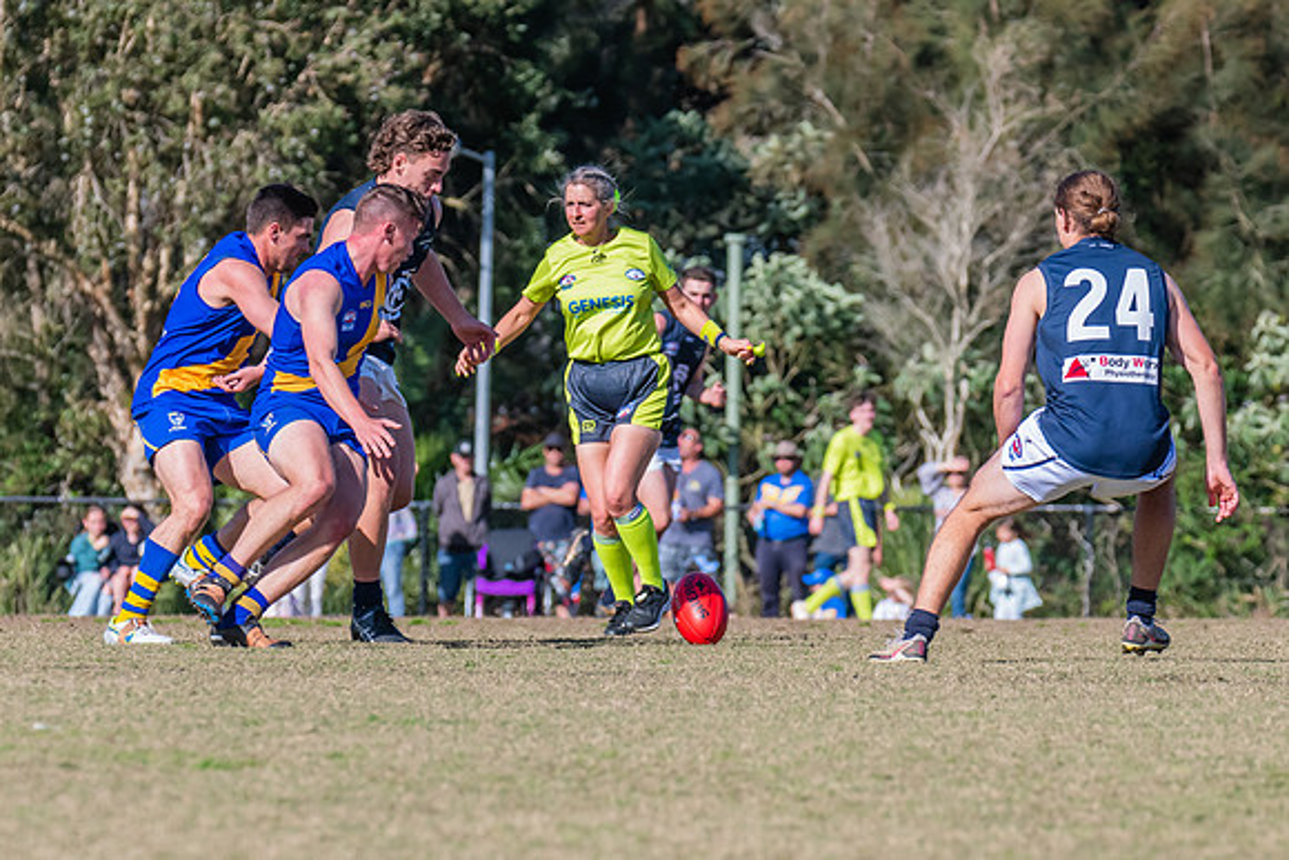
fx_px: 14245
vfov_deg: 3.5
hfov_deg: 5.2
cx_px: 504
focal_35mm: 398
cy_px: 478
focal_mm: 250
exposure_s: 1/2000
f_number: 8
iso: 800
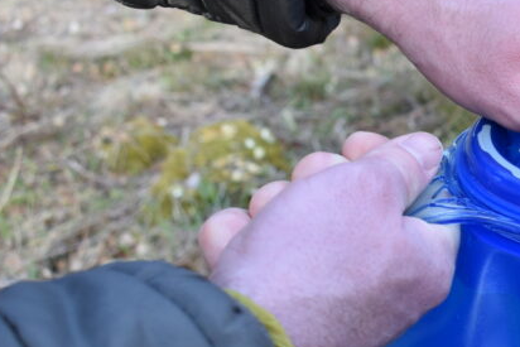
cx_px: 588
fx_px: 1130
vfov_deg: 17.3
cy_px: 271
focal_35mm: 78
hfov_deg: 24.0
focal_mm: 21
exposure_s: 1/125
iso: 200
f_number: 5.6
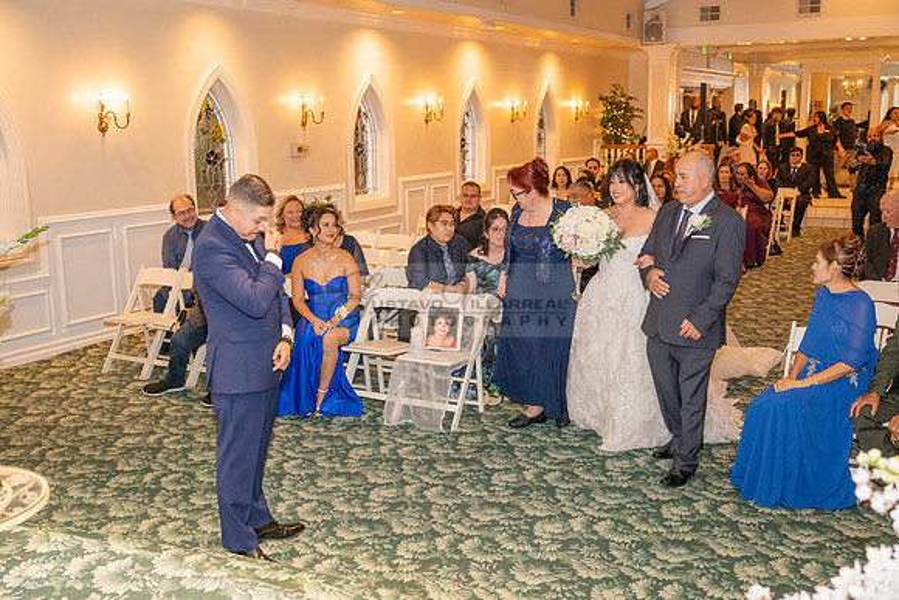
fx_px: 949
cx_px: 450
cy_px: 300
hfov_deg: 50.7
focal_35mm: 38
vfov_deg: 35.1
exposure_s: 1/125
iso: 1600
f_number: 3.5
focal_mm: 38
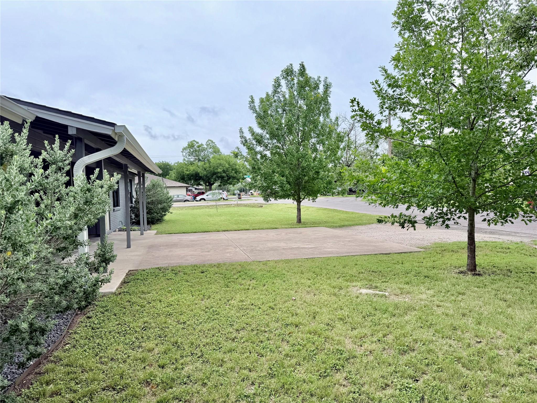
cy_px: 202
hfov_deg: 71.6
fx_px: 372
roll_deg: +2.8
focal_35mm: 24
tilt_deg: -2.2
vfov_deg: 56.8
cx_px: 268
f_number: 1.78
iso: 80
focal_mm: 6.76
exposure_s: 1/3425
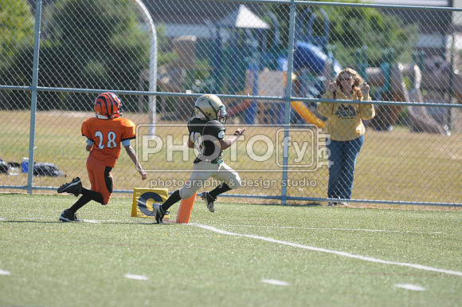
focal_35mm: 405
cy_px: 154
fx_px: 5190
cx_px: 231
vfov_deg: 3.4
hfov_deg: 5.1
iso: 640
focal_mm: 270
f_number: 4
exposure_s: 1/2000
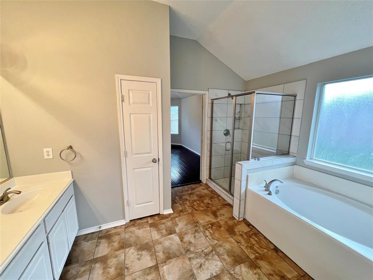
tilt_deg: -9.9
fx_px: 140
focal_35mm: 13
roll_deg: +0.9
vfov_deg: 89.9
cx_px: 186
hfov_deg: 106.2
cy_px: 140
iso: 125
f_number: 1.8
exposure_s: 1/60
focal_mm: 1.57
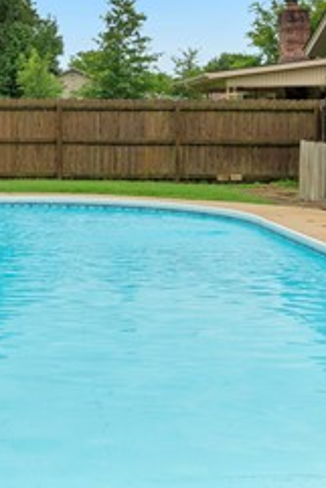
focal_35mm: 72
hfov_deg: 18.3
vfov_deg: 27.5
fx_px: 977
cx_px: -20
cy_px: 103
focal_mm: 16
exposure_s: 1/125
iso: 100
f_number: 7.1
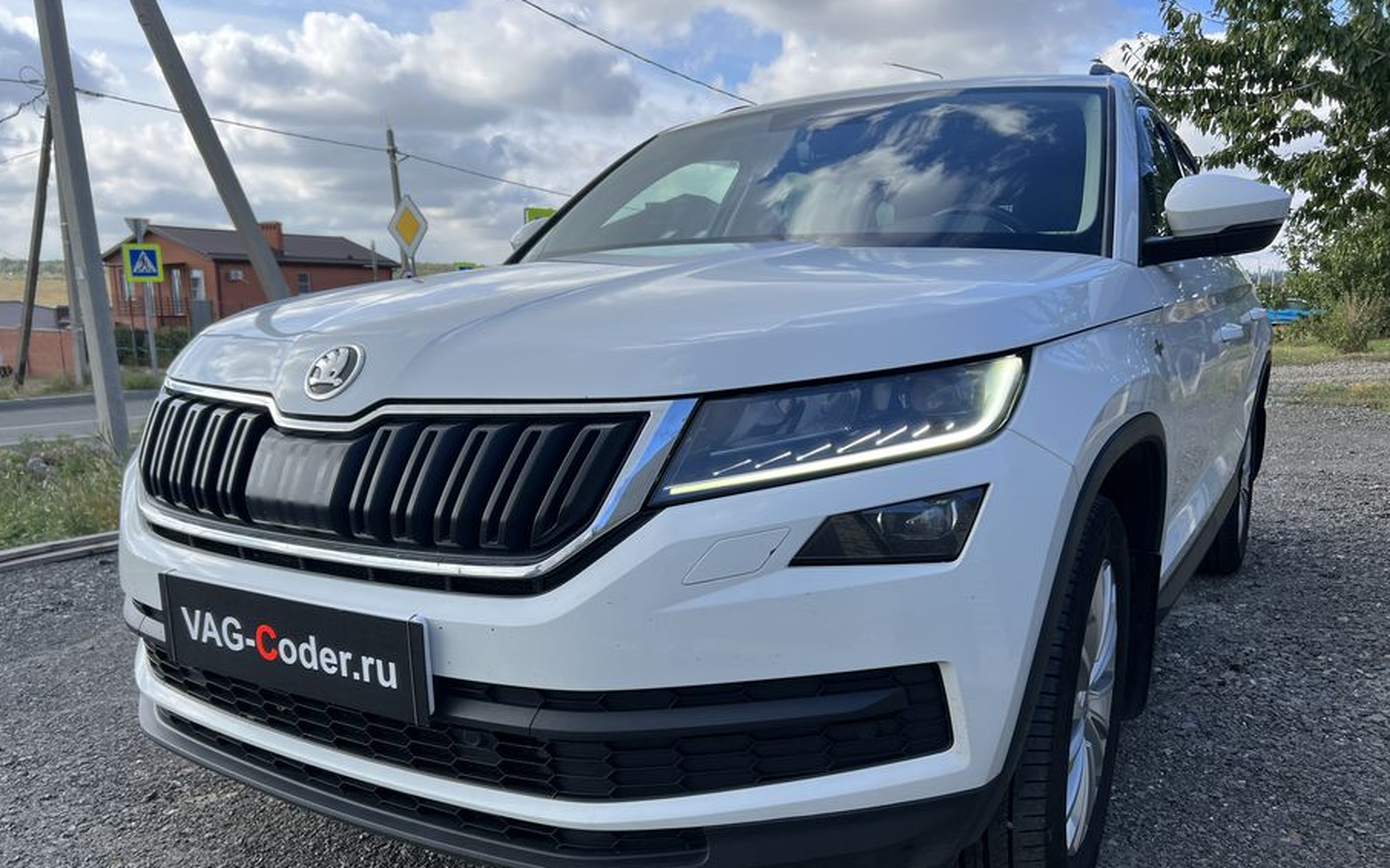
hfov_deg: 66.5
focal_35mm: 28
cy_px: 520
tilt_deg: -12.3
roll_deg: -0.9
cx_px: 687
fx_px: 1061
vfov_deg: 44.3
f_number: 1.5
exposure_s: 1/1724
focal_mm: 5.7
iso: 50
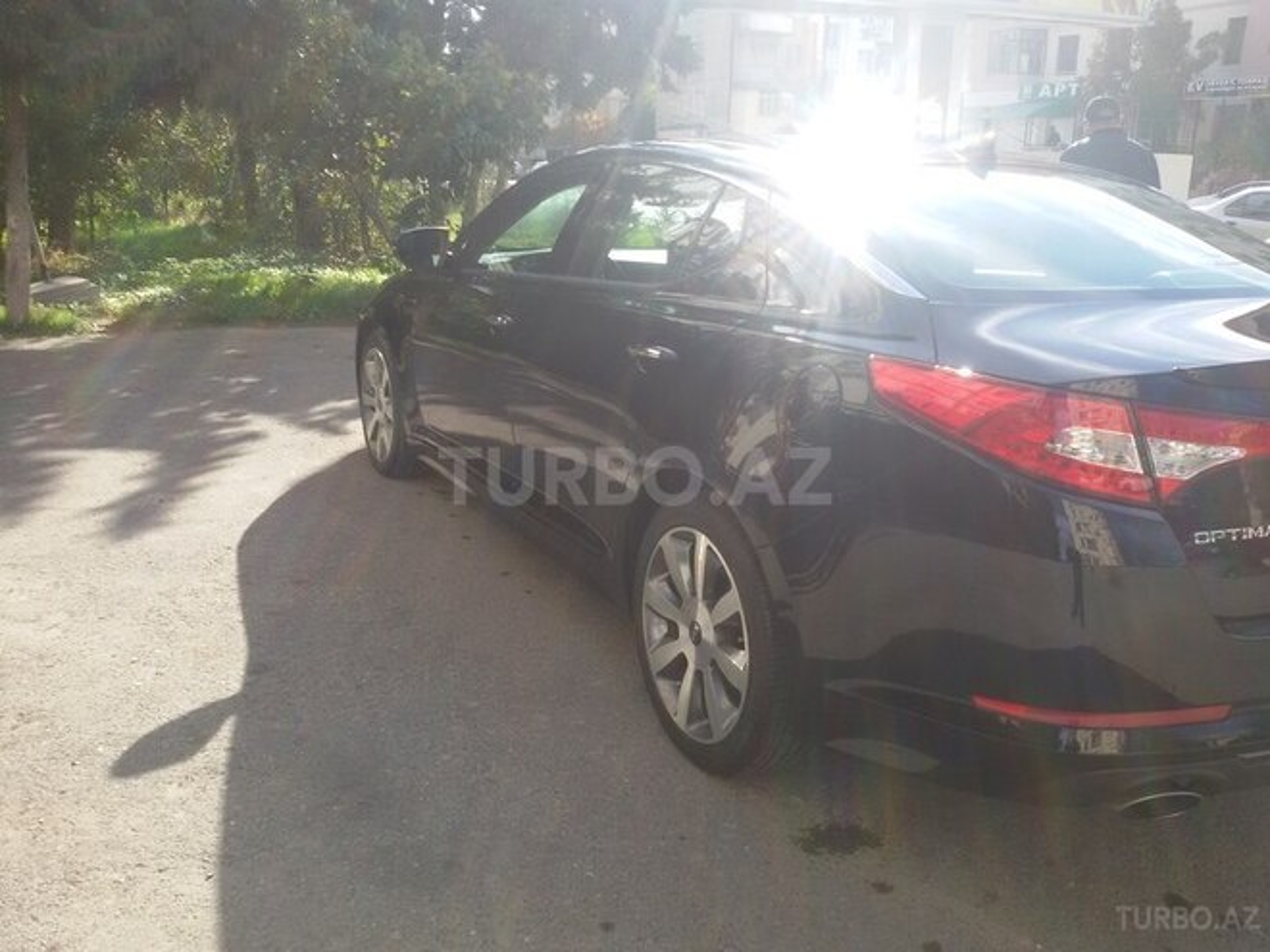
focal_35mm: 31
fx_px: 1137
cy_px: 476
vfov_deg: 45.4
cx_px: 635
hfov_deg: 58.4
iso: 40
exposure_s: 1/287
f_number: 2.4
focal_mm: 2.93
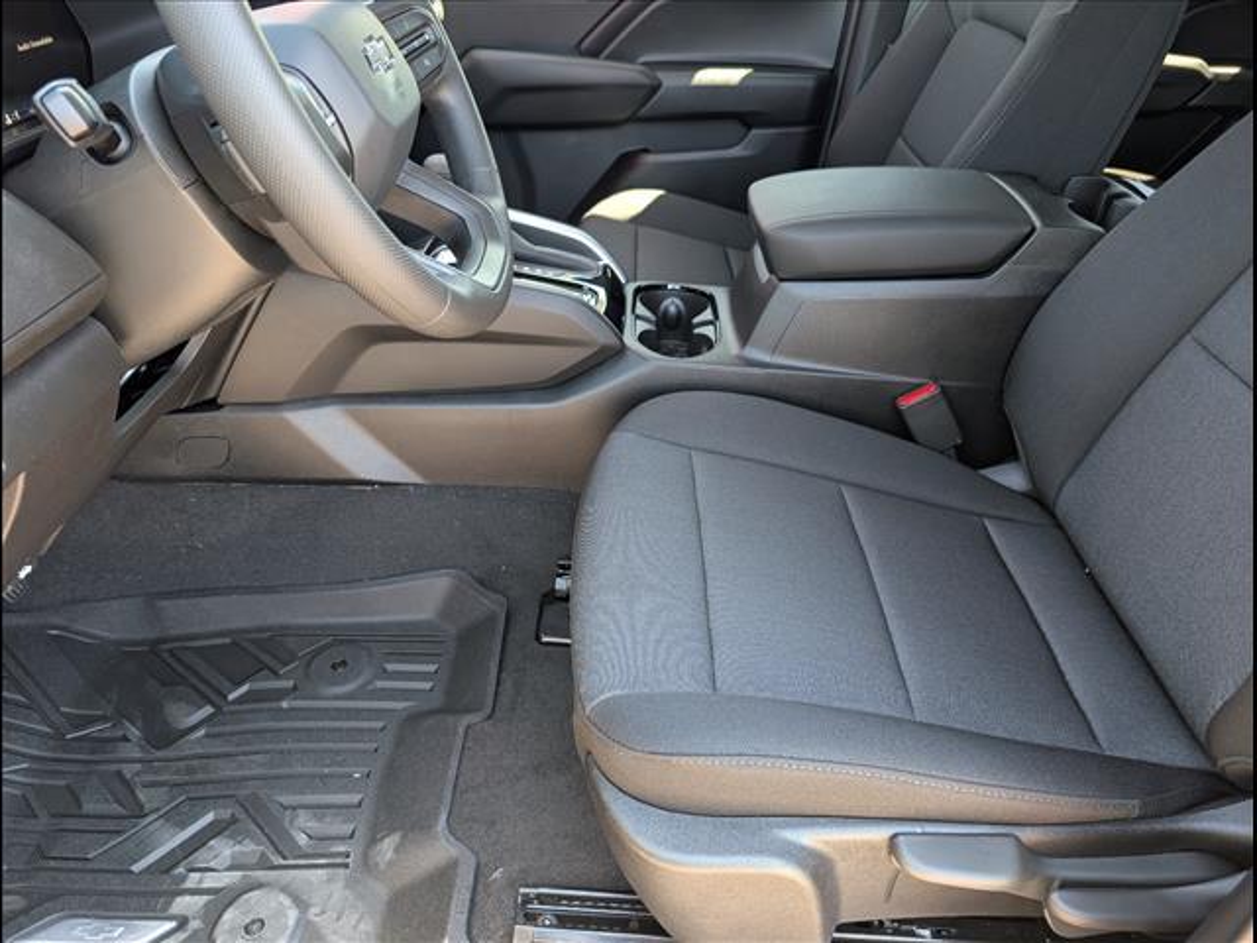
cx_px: 628
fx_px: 872
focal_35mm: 24
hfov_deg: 71.6
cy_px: 472
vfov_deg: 56.8
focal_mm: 6.9
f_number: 1.68
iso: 74
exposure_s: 1/56.8
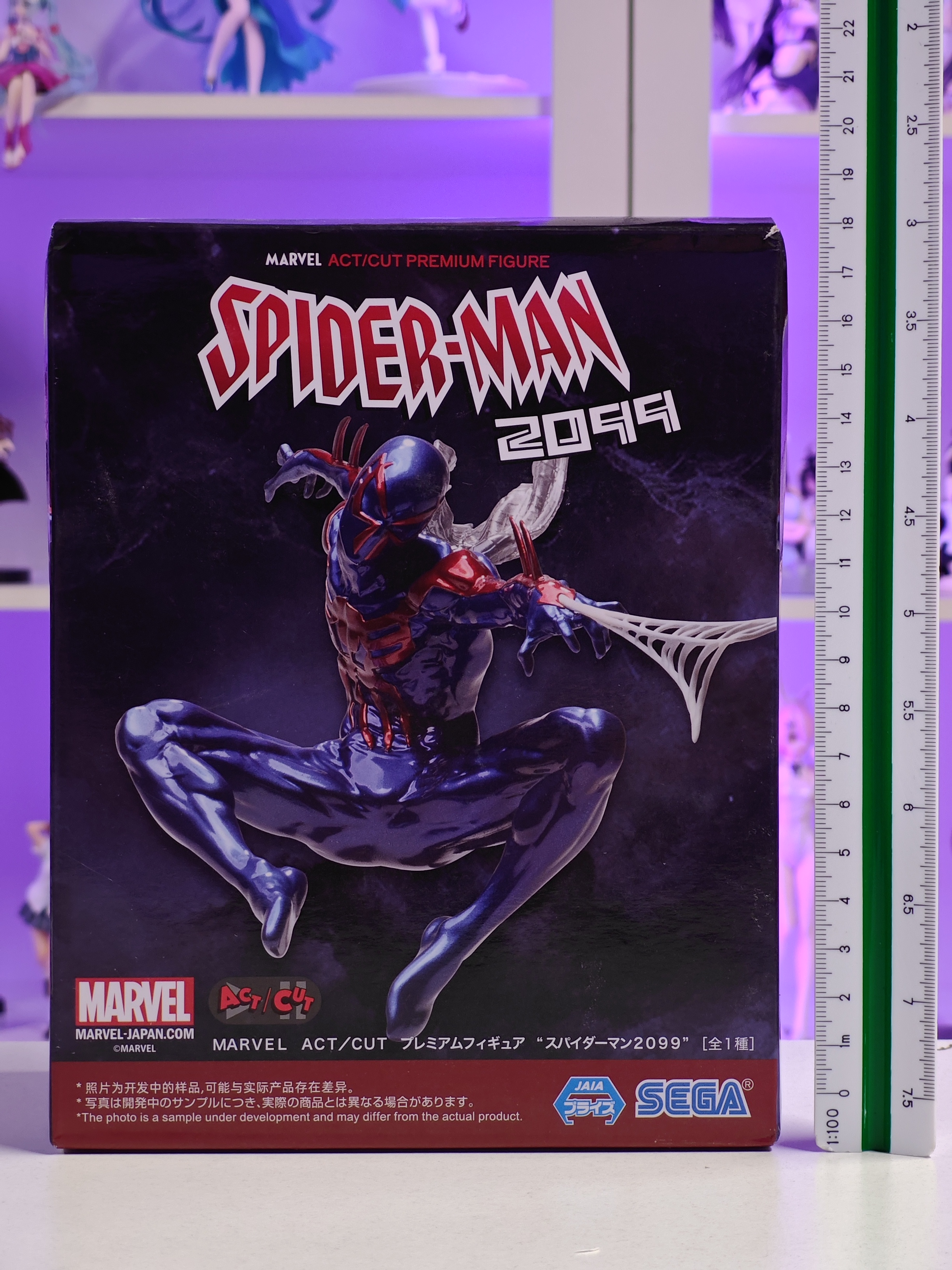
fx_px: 2934
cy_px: 635
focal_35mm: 80
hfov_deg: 18.4
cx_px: 476
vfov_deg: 24.4
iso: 400
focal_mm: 7.48
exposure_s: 1/14.1
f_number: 2.4
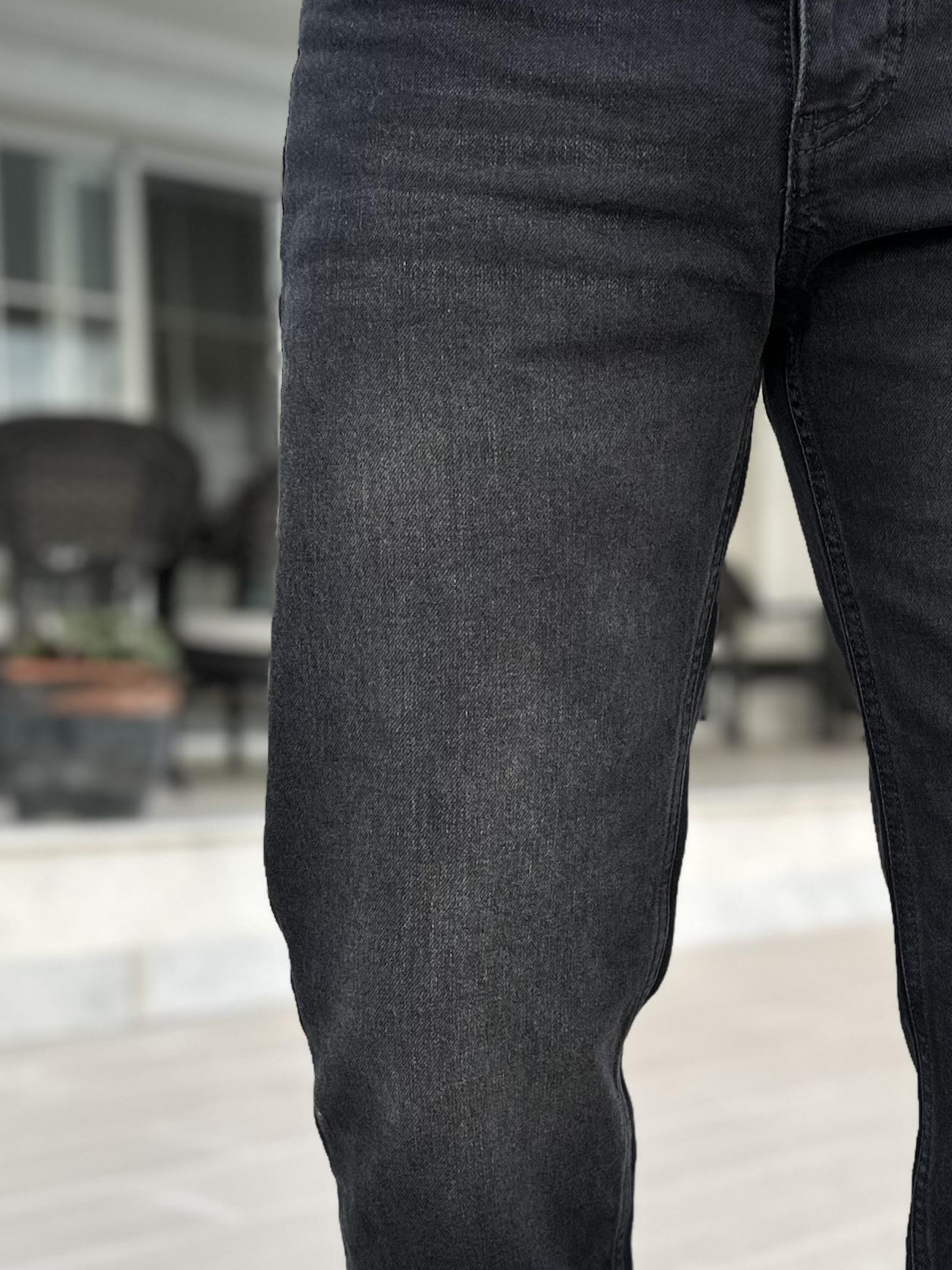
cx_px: 779
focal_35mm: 56
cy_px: 839
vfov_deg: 34.1
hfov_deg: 25.6
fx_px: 2053
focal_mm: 6.86
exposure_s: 1/611
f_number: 1.78
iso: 80
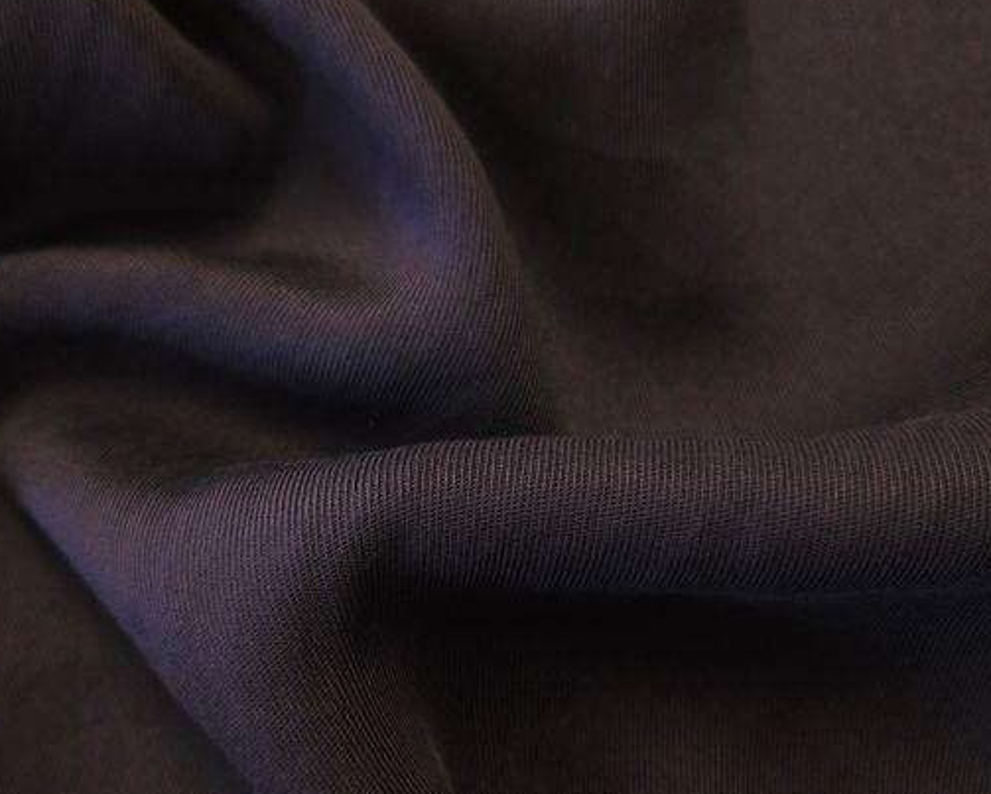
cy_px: 496
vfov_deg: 42.0
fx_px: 1027
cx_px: 429
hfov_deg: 51.4
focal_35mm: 35
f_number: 1.8
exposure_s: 1/125
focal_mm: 5
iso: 400
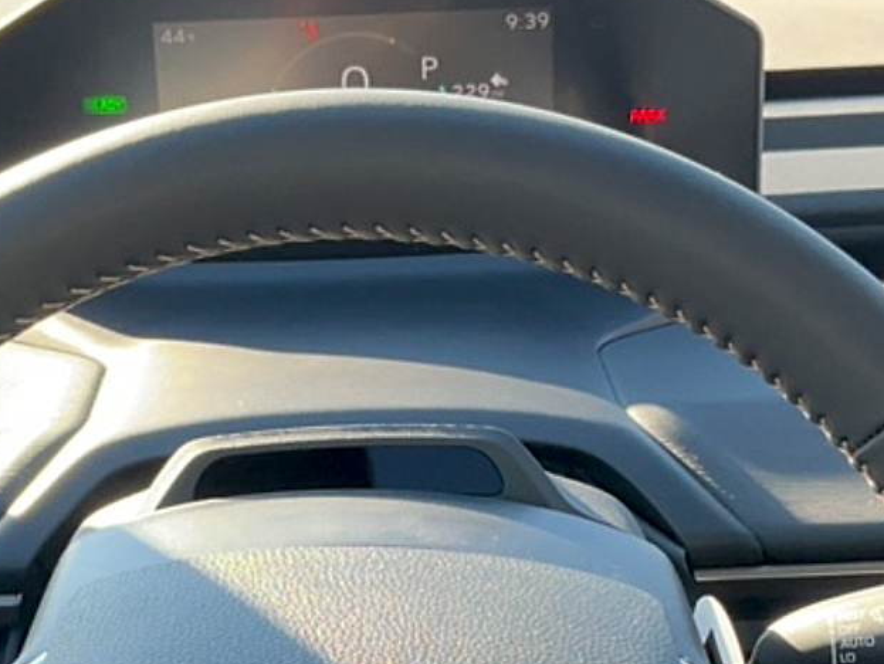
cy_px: 809
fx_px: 1968
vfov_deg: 18.1
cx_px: 365
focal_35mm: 77
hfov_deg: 25.3
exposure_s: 1/120
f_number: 1.8
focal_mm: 3
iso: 64
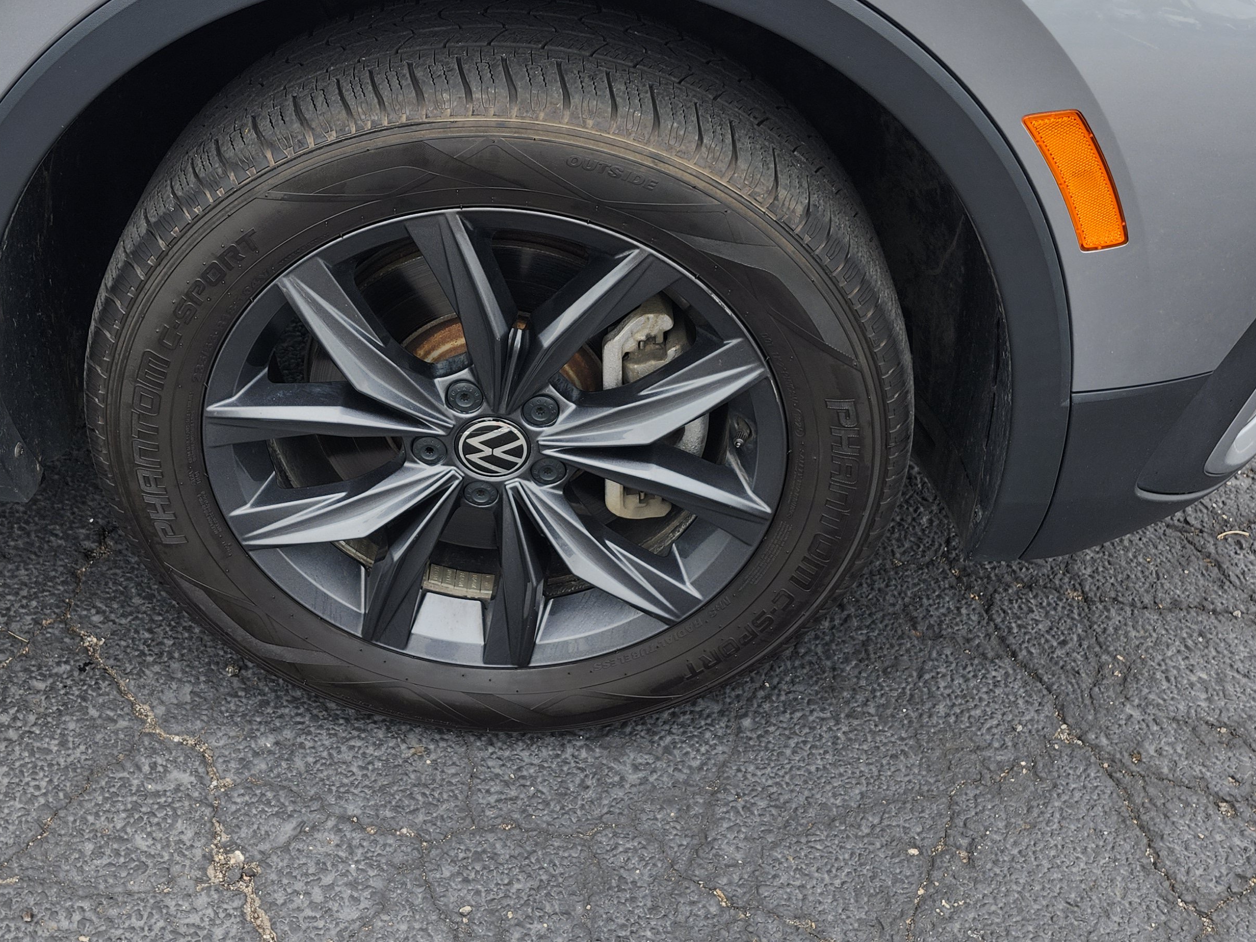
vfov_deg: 37.6
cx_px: 507
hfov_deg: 48.7
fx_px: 1379
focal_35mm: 38
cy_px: 370
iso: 25
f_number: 1.8
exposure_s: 1/640
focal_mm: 5.54
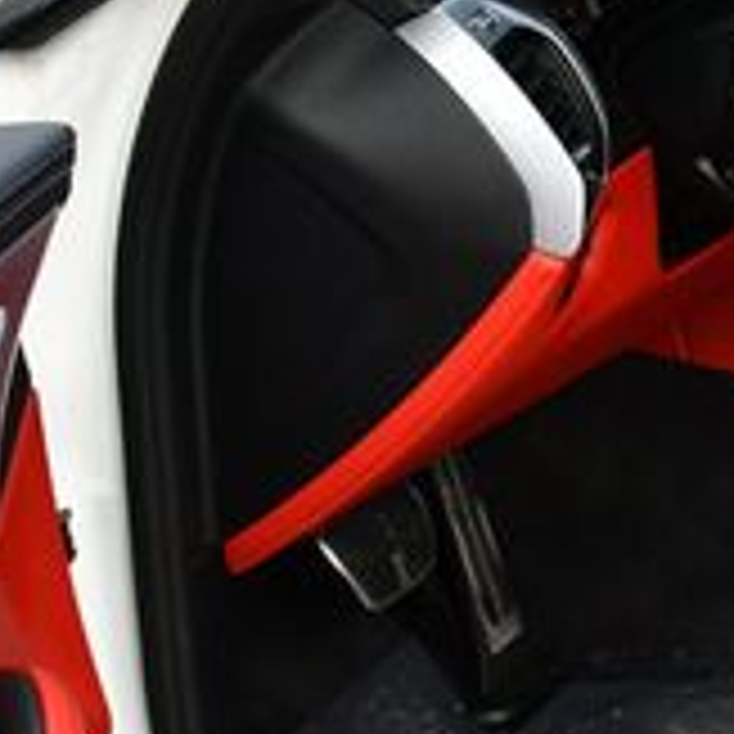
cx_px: 1378
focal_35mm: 120
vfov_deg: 14.5
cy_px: 324
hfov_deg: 13.0
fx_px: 2879
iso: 250
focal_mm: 18
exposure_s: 1/250
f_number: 5.6
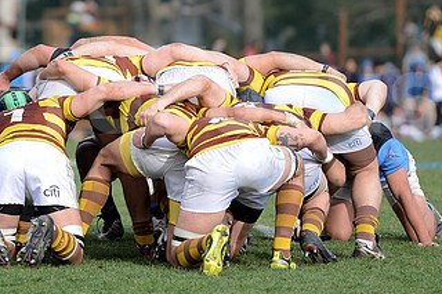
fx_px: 4344
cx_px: 91
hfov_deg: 5.8
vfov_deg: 3.9
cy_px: 88
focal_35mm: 354
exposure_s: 1/800
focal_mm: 195
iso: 320
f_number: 2.8
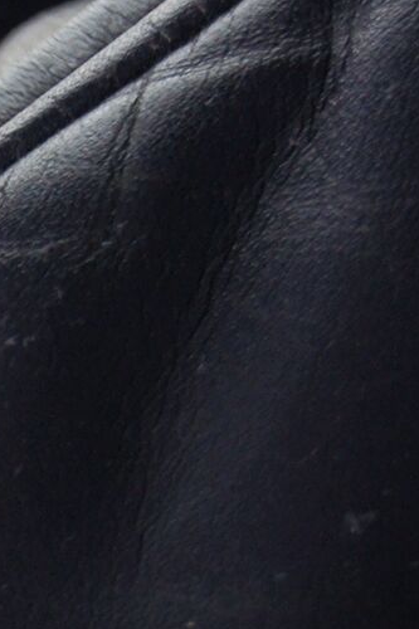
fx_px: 4717
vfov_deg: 7.5
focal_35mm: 270
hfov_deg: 5.0
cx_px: -402
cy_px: 954
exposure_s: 1/100
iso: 400
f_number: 5.6
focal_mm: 45
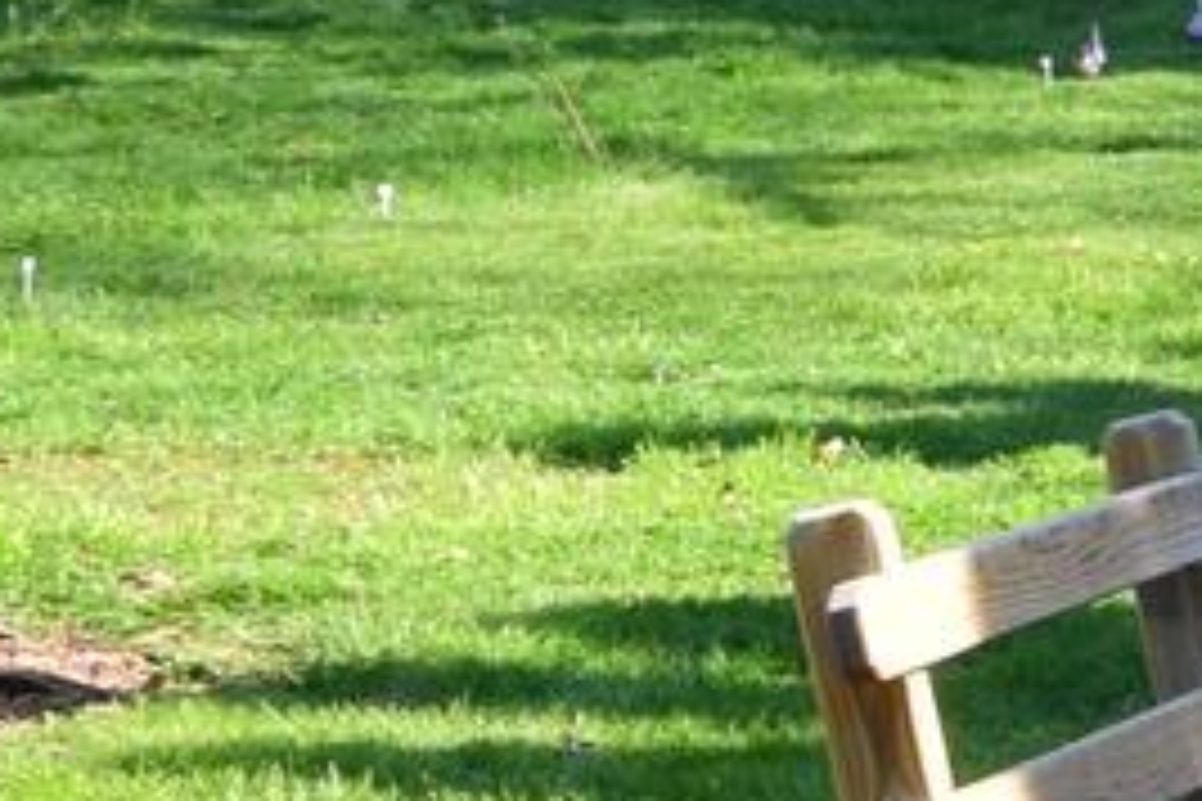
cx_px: 4182
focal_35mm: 207
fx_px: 6911
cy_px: -486
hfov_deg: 7.9
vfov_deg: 6.5
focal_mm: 18
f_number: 10
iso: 280
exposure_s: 1/200
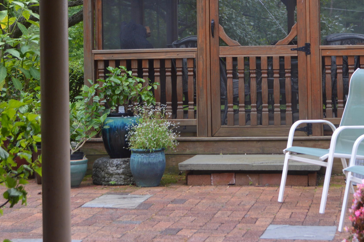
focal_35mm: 81
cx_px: 281
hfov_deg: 24.7
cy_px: 35
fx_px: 818
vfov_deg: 16.6
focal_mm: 30
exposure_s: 1/125
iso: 250
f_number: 5.6
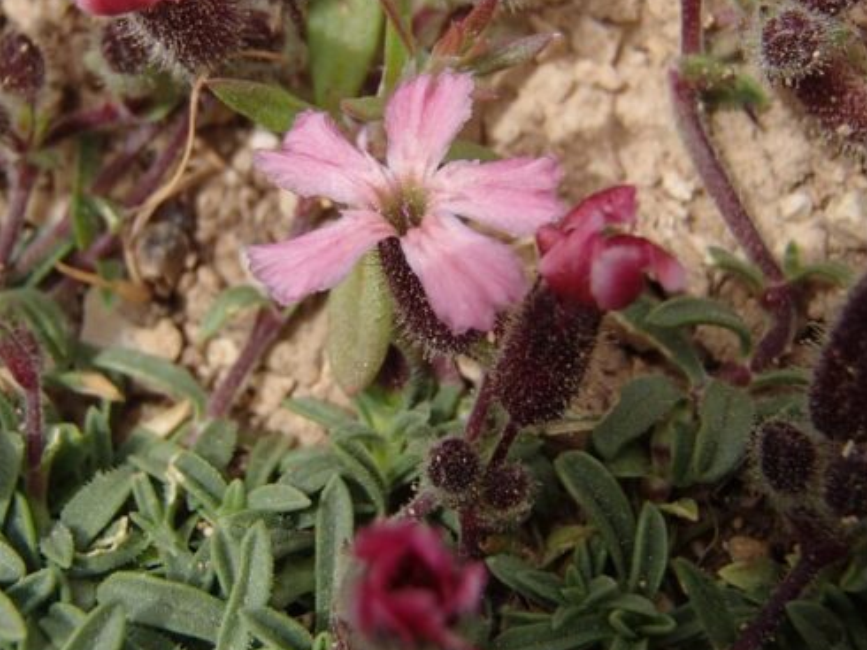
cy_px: 244
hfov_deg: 33.2
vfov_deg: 25.1
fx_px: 1452
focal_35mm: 58
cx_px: 395
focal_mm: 6.64
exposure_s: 1/1000
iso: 100
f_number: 4.7
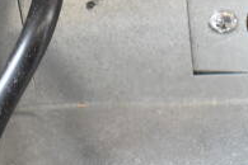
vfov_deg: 8.2
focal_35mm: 165
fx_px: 1134
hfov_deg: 12.3
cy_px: -81
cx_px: 262
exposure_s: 1/60
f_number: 4.5
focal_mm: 35
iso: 2000
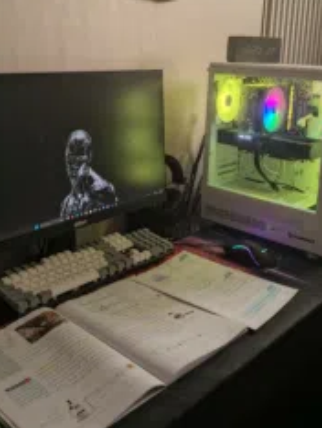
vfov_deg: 44.9
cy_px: 135
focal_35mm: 41
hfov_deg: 35.1
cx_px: 139
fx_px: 508
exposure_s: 1/154
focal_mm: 5.25
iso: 50
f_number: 1.75
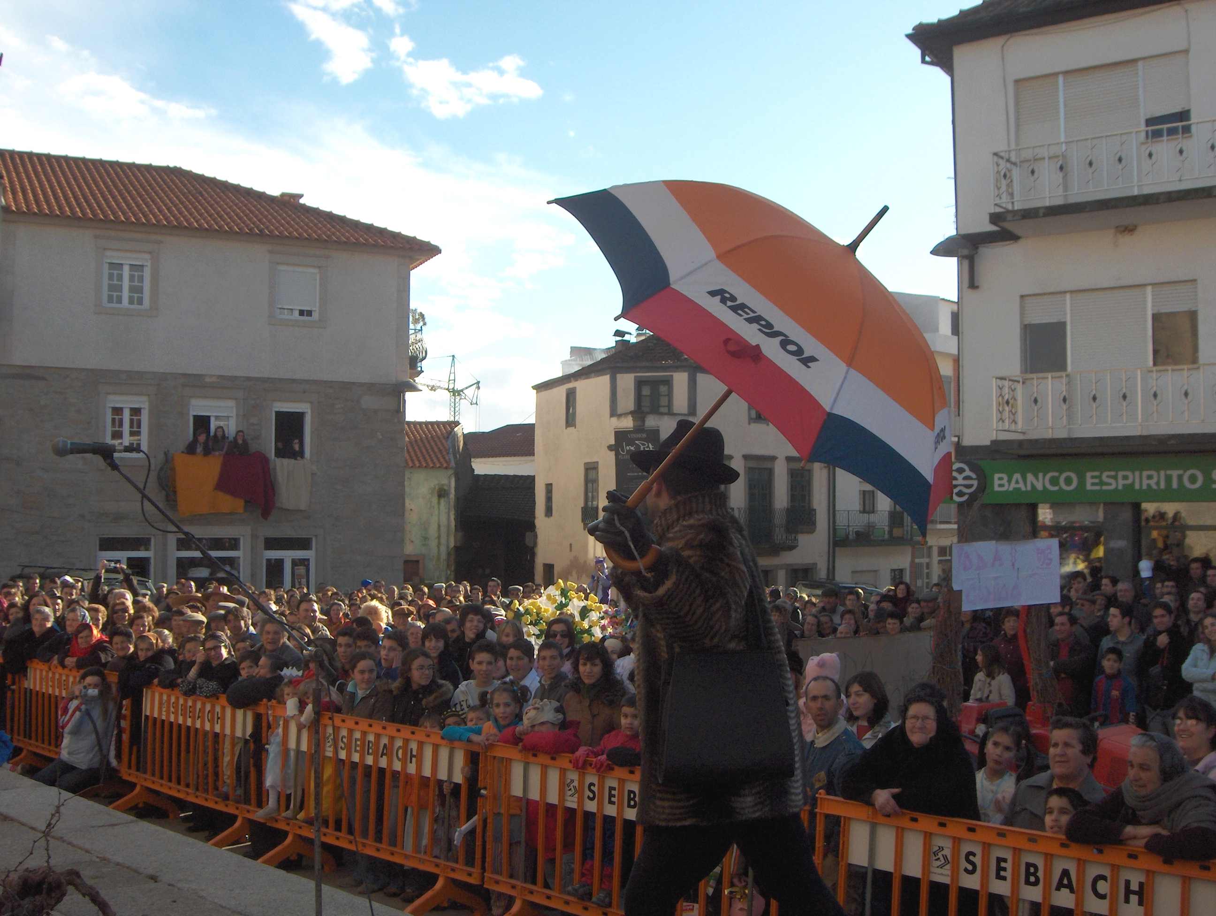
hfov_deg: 47.8
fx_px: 1372
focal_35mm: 39
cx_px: 608
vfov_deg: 36.9
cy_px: 458
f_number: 4.8
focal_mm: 8
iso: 100
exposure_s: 1/556
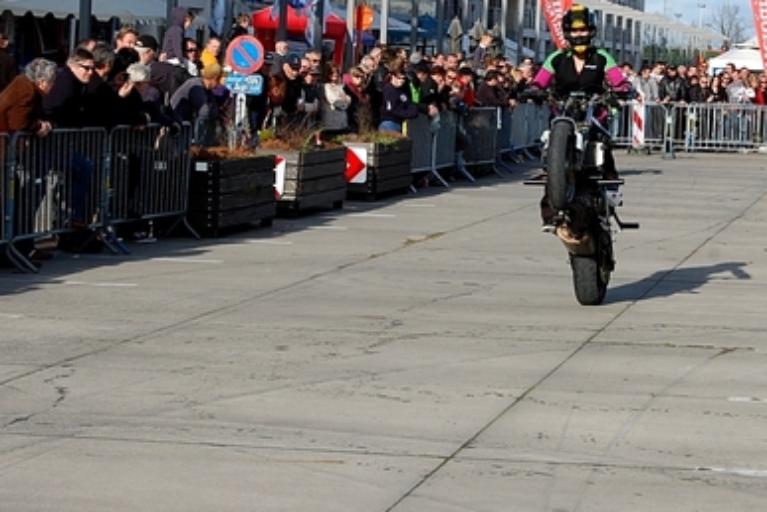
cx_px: 509
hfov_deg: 16.0
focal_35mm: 128
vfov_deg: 10.7
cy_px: 201
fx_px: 2722
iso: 200
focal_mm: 55
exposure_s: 1/320
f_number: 9
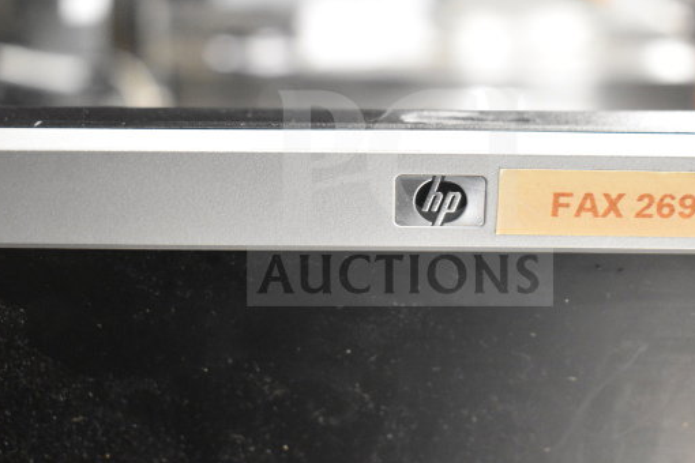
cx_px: 399
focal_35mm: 61
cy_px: 198
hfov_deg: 32.8
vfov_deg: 22.2
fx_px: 1178
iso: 6400
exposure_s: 1/50
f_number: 4.5
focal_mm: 34
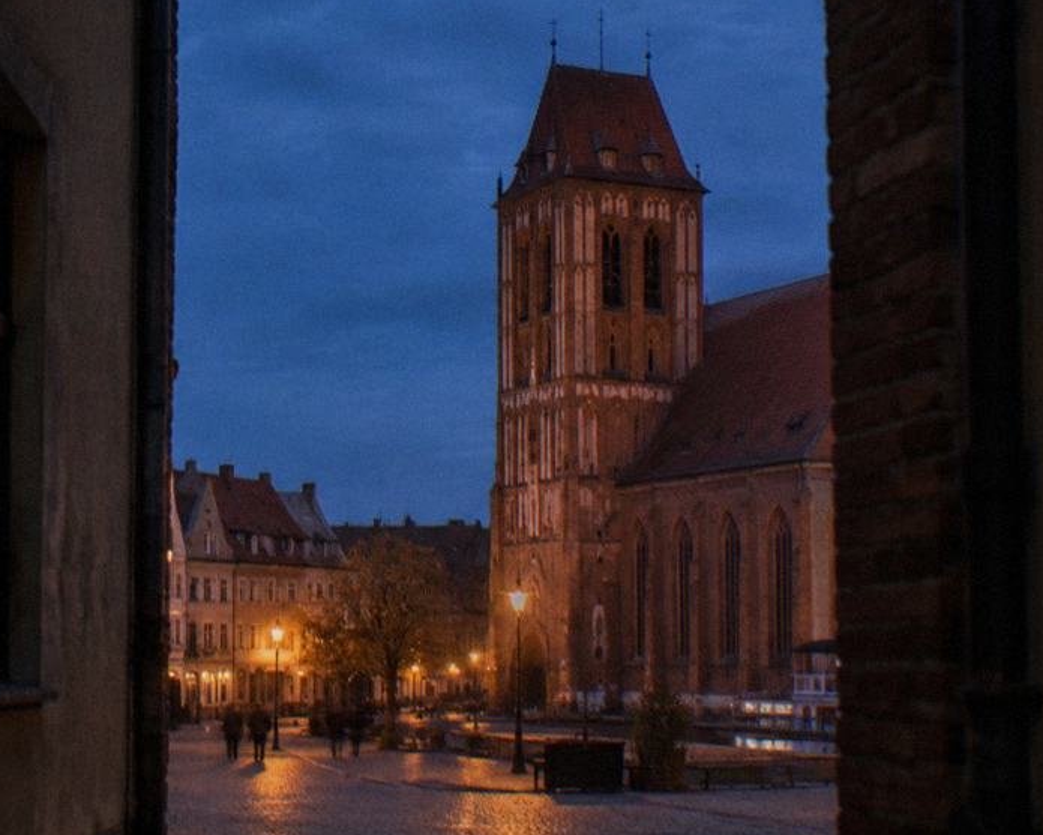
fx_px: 1667
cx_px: 510
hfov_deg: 34.7
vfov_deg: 28.1
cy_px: 461
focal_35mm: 54
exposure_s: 1/125
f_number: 3.5
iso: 4000
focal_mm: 40
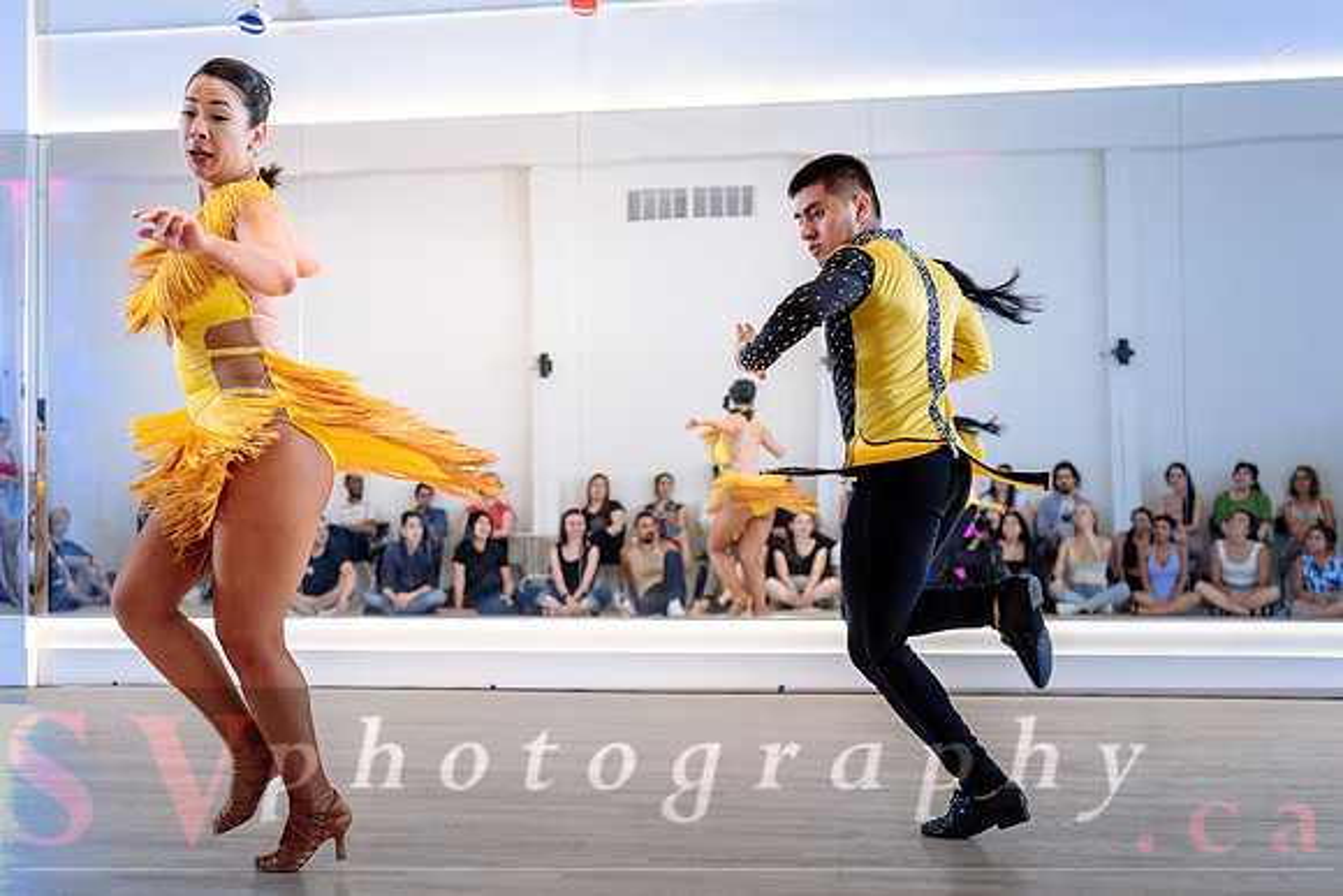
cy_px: 443
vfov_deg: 27.1
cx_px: 664
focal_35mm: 50
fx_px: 1857
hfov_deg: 39.8
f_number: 2.8
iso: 1600
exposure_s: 1/250
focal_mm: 45
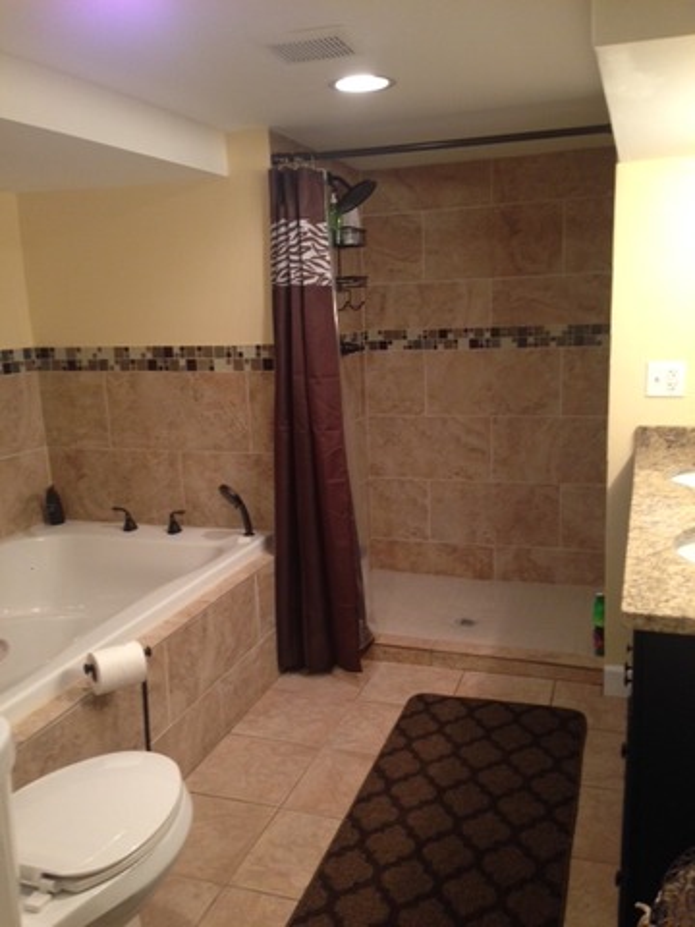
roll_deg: +2.8
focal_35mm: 33
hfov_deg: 42.9
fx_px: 883
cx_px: 348
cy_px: 464
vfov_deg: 55.4
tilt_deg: -7.7
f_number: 2.4
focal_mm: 4.12
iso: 125
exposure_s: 1/20
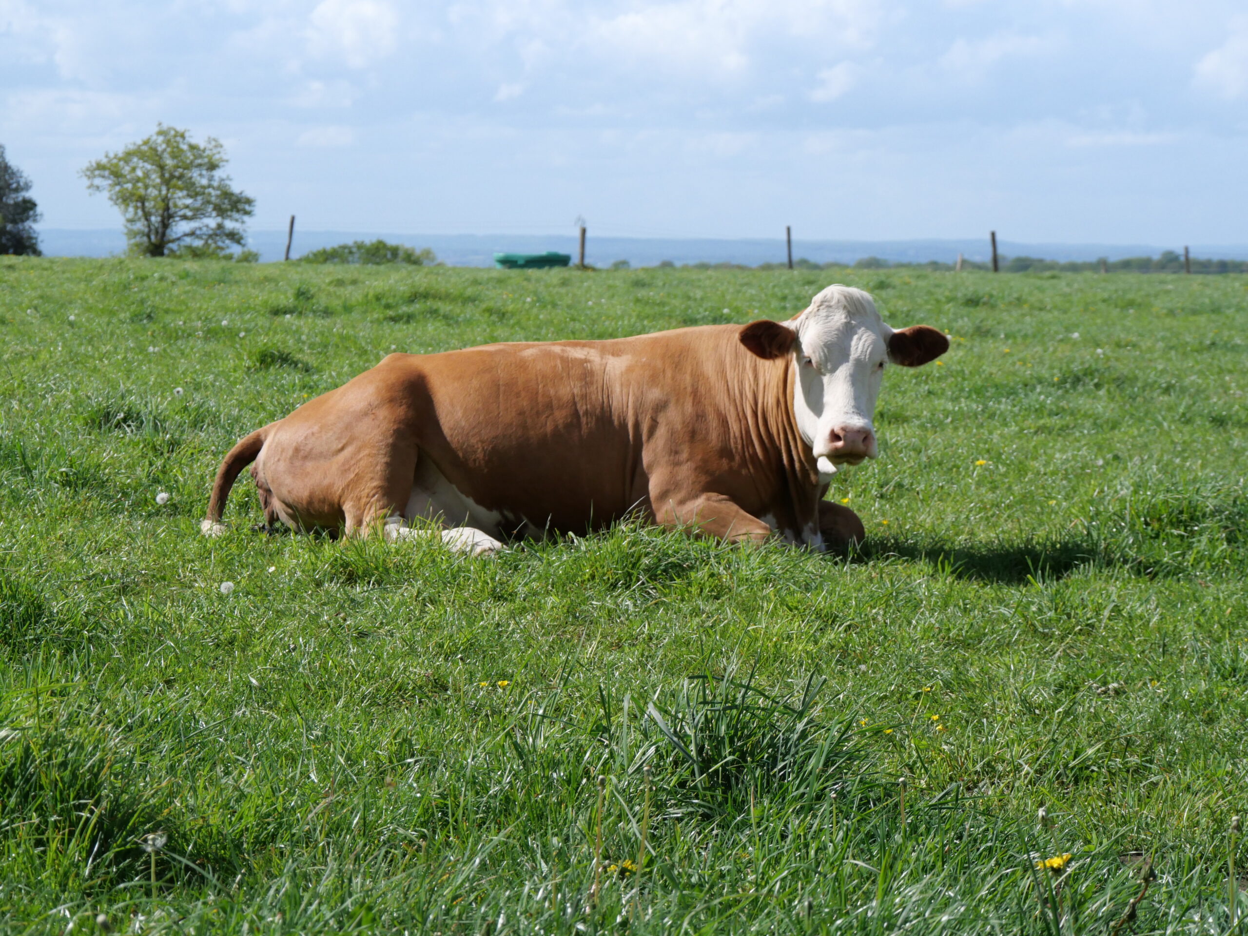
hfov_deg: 21.3
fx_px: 3317
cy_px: 468
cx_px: 624
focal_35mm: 92
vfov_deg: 16.1
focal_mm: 46
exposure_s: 1/4000
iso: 800
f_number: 4.9
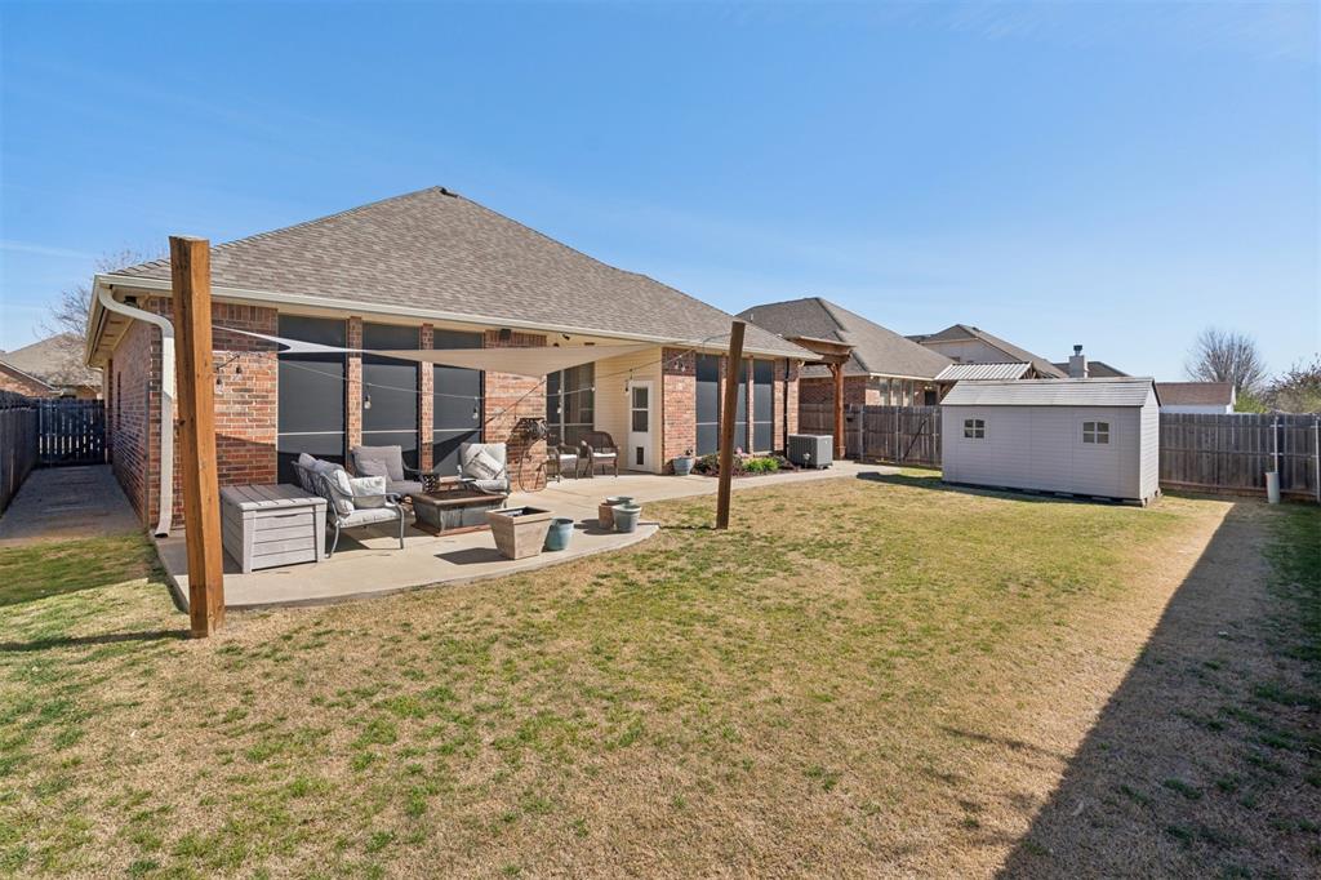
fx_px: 587
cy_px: 440
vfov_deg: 73.7
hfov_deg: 96.8
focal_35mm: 16
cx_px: 660
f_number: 7.1
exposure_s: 1/1250
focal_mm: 16
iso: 200
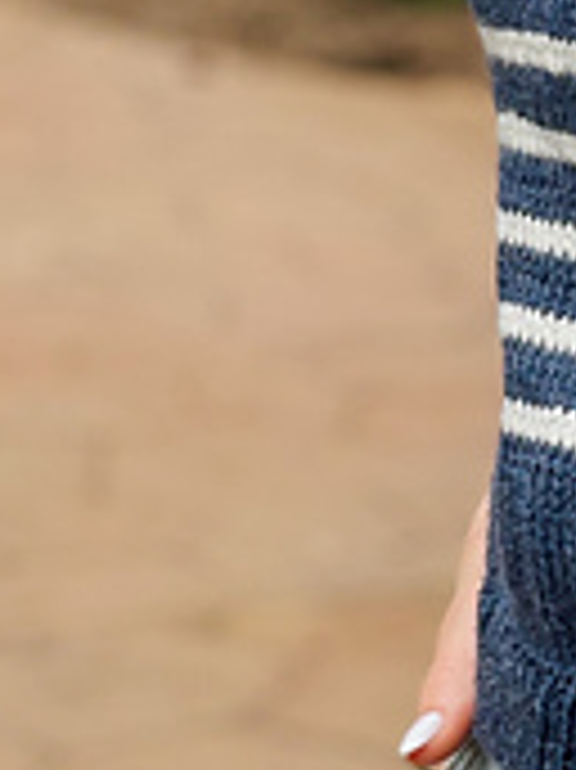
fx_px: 4332
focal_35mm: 195
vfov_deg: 10.1
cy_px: 14
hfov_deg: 7.4
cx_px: 1040
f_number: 2
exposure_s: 1/170
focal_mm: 6
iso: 25
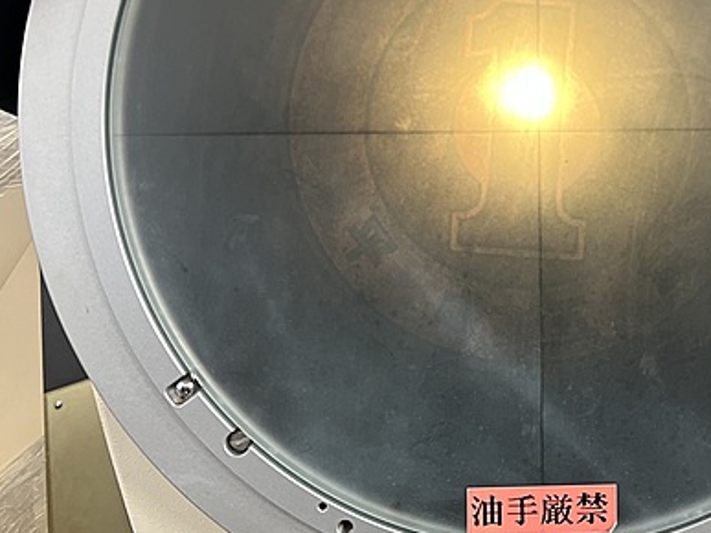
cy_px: 125
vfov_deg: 32.8
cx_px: 527
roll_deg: +0.8
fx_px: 883
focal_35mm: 43
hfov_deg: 42.6
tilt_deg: -3.3
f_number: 1.5
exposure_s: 1/100
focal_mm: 5.7
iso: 80
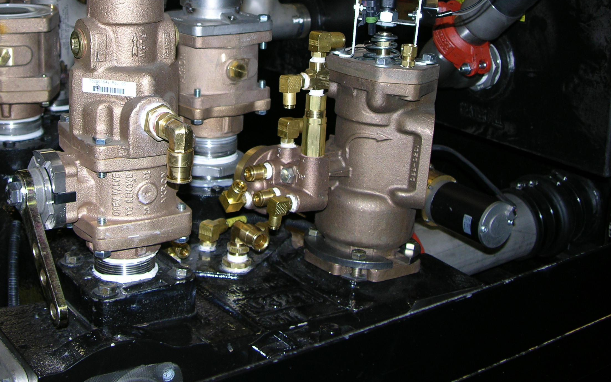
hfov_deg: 36.7
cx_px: 239
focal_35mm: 55
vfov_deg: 23.1
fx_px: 916
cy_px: 61
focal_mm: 8.9
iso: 50
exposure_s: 1/60.1
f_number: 2.8
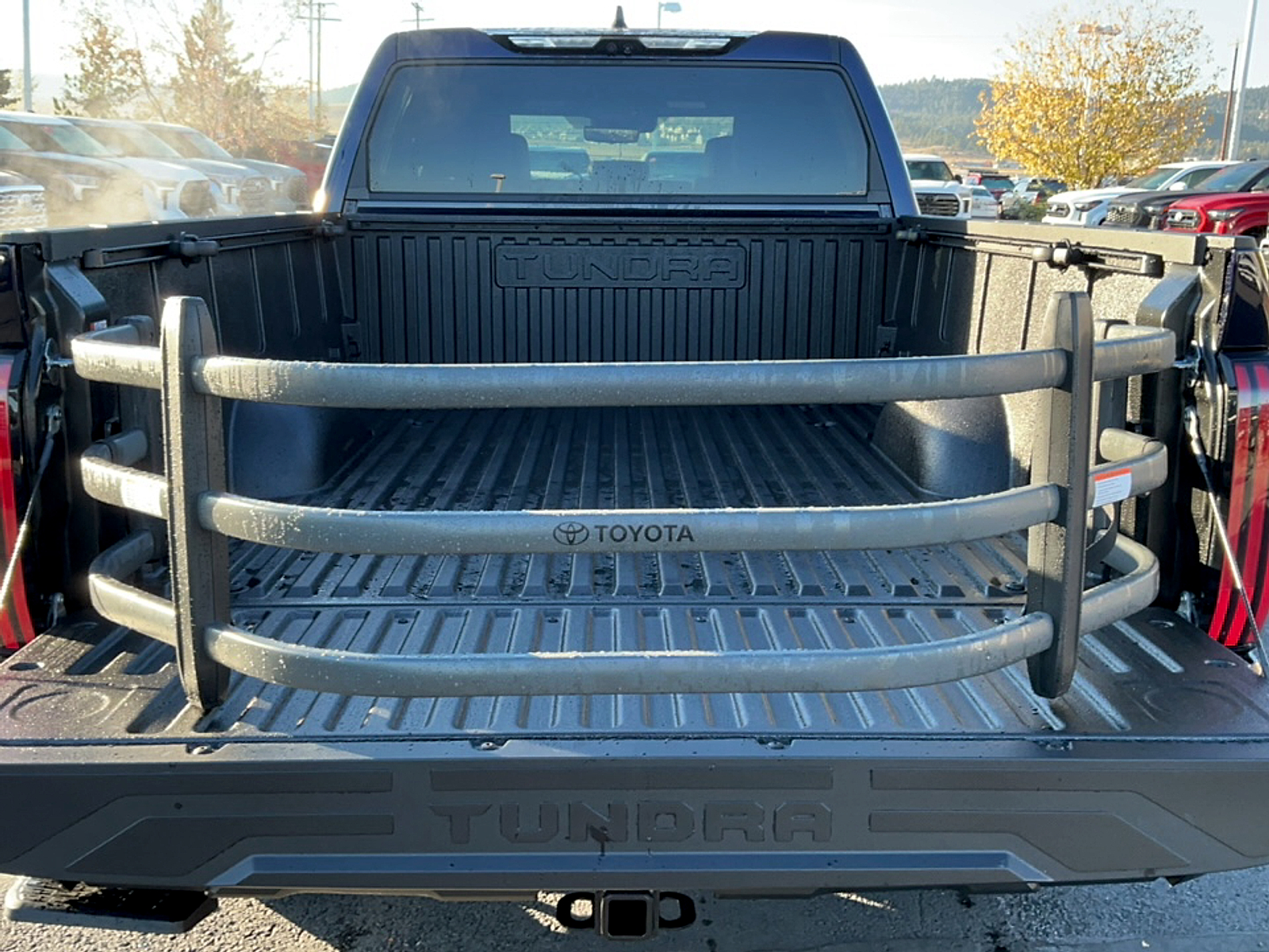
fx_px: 1100
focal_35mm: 30
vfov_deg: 46.8
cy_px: 476
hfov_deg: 60.0
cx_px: 634
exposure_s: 1/143
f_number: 1.8
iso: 32
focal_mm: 3
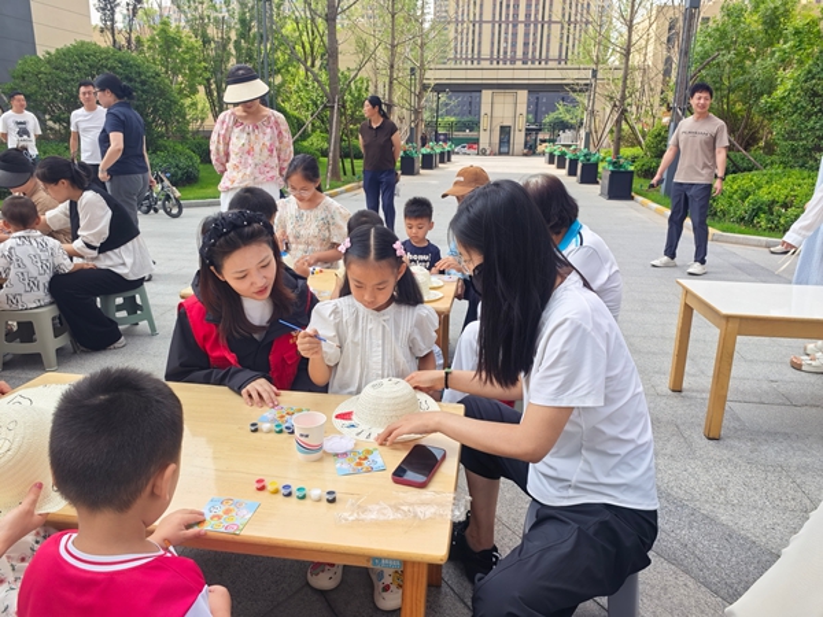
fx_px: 571
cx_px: 412
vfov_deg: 56.8
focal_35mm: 24
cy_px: 308
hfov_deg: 71.6
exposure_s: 1/363
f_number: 4
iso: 50
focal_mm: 6.98
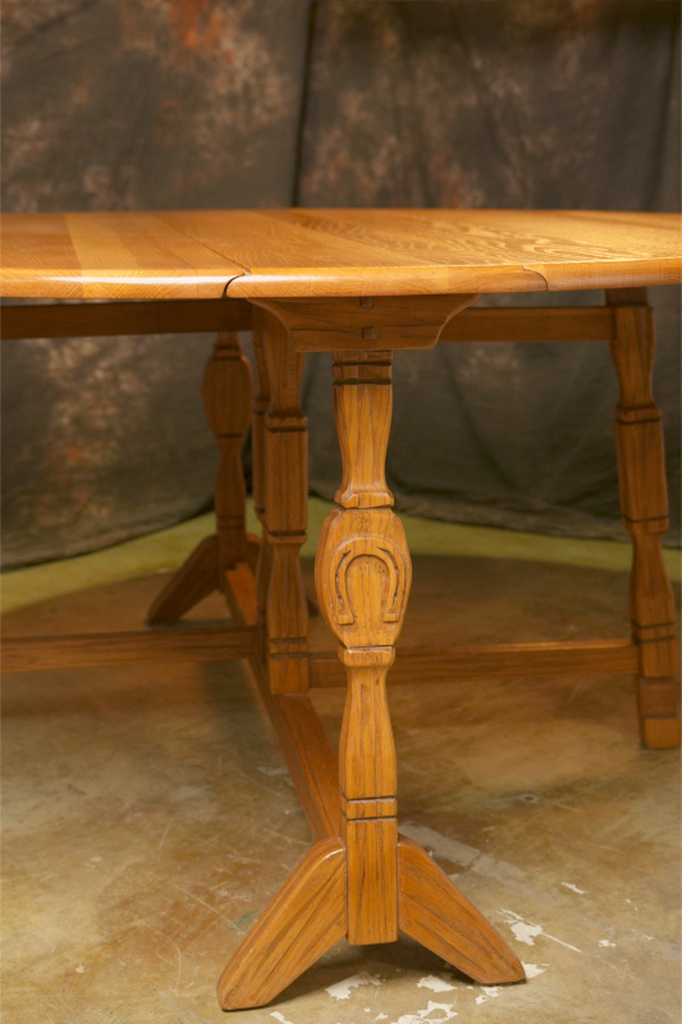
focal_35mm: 53
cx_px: 341
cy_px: 512
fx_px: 1505
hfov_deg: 25.5
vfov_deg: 37.6
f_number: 3.2
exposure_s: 1/200
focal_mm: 35.3
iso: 400
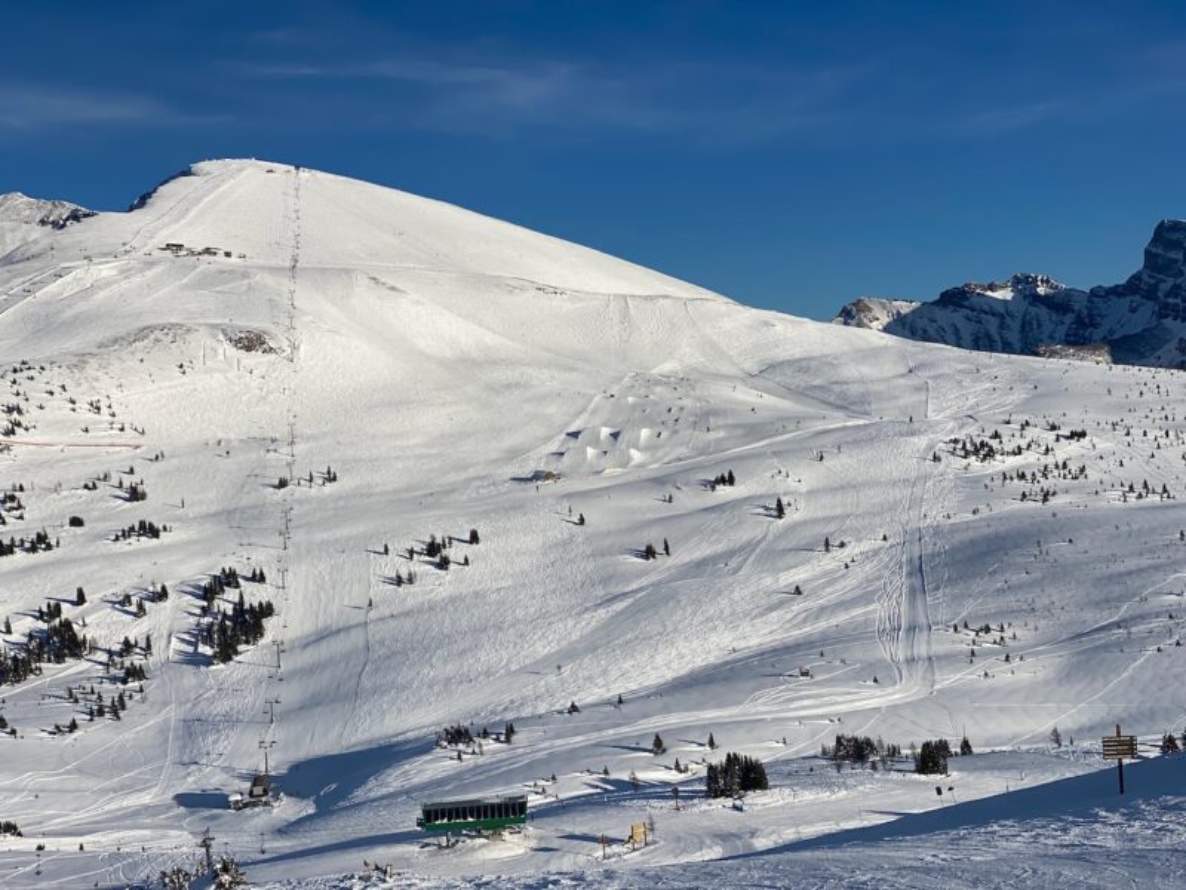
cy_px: 445
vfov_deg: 28.0
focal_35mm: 52
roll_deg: +4.0
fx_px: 1782
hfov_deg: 36.8
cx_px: 593
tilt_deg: -1.9
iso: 25
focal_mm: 6
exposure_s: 1/4348
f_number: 2
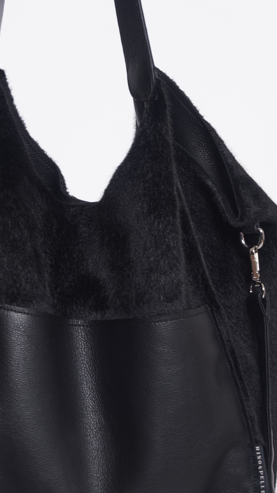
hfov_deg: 5.7
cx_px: 64
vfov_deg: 10.1
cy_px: 367
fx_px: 2768
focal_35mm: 212
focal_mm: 135
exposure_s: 1/160
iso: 125
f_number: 8
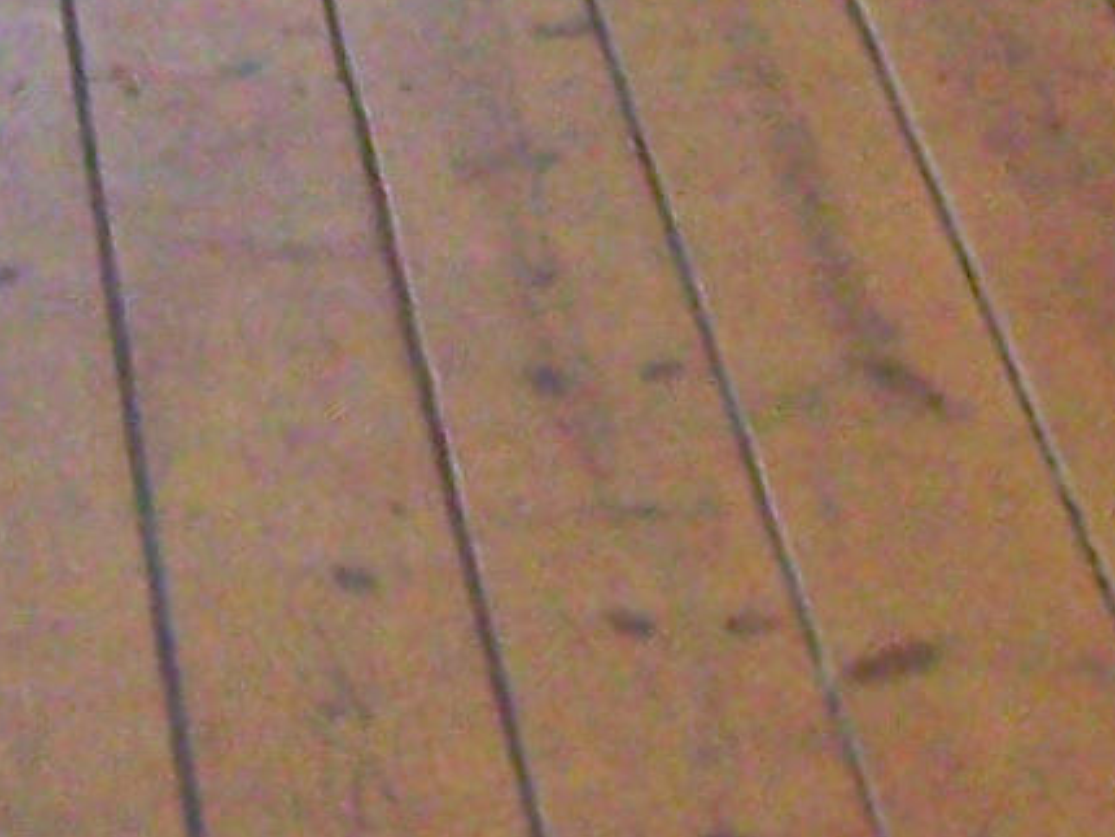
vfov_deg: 5.2
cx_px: 563
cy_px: -2073
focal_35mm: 265
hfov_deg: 7.5
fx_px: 8541
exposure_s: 1/125
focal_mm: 6.3
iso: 160
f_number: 2.8
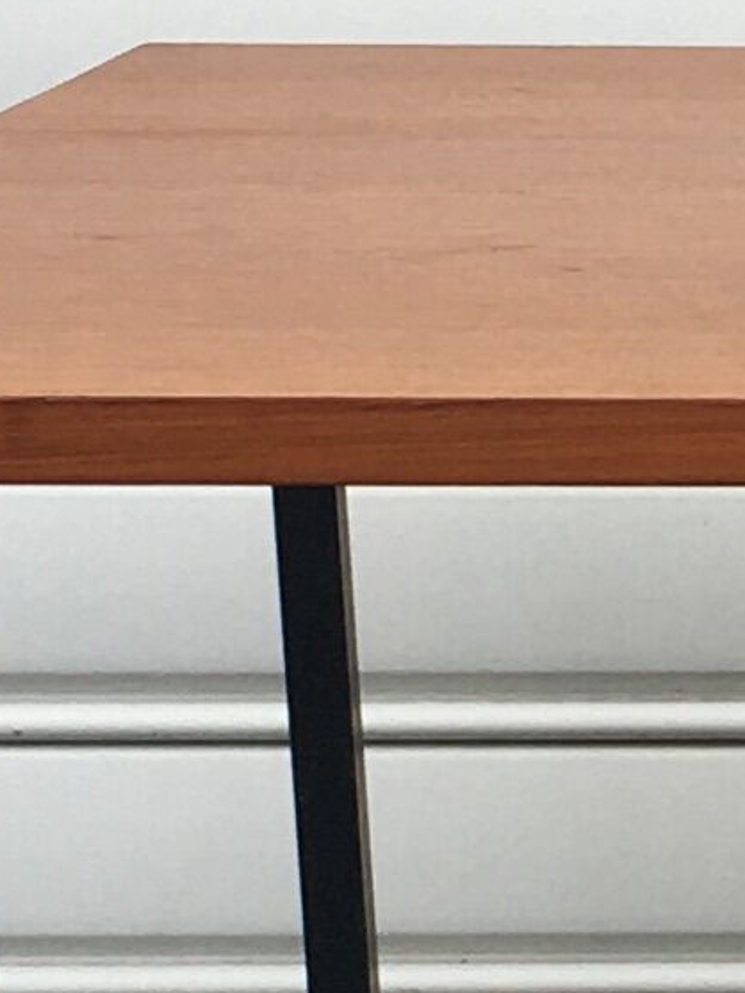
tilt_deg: -13.5
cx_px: 1959
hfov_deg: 6.6
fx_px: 6024
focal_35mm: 210
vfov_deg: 9.4
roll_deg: -0.6
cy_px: 1004
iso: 25
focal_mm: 4.15
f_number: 2.2
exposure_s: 1/187
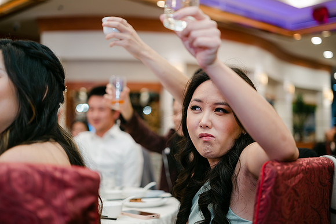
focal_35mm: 50
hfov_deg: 39.6
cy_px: 112
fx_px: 467
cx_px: 168
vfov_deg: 27.0
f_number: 1.4
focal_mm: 33
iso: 200
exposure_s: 1/125
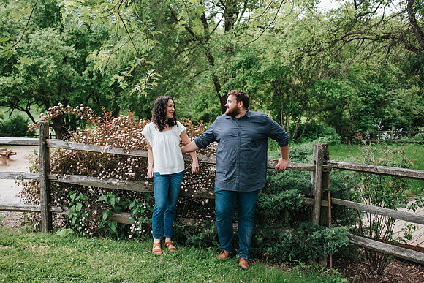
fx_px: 420
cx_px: 212
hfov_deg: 53.6
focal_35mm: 36
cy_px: 142
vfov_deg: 37.2
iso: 560
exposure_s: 1/1000
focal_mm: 35
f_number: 3.2
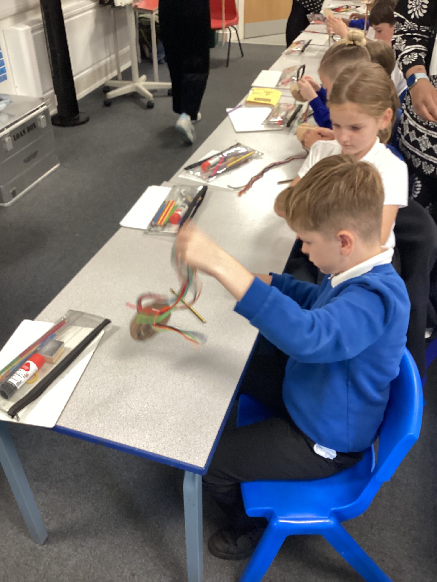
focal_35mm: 31
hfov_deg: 45.4
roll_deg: -0.1
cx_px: 218
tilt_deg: -38.7
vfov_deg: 58.4
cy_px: 291
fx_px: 522
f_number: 2.4
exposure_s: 1/40
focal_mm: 3.3
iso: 320
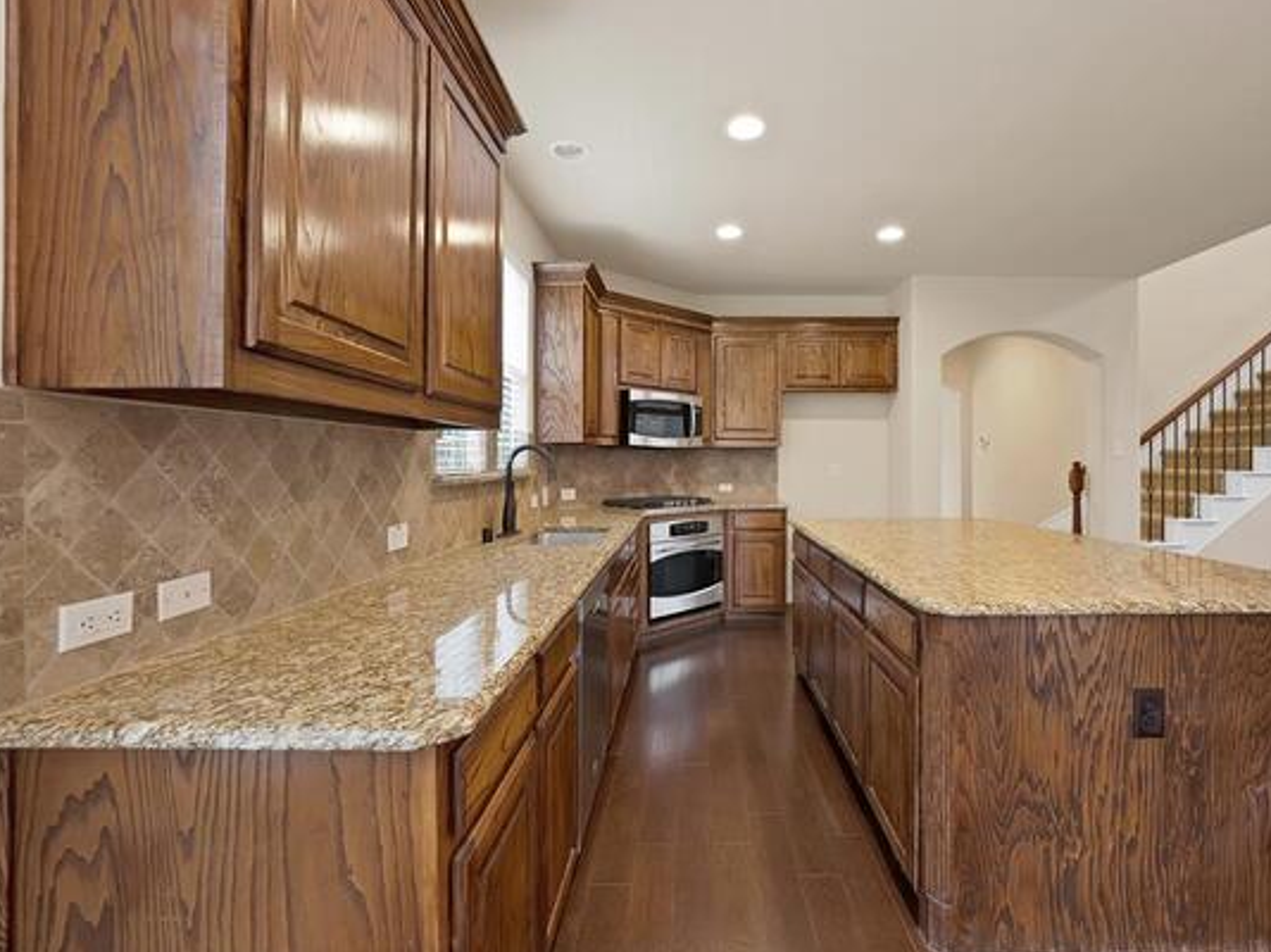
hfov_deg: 97.8
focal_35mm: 15
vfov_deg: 81.7
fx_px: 551
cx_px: 709
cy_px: 459
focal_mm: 13
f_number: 9
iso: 640
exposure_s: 1/2
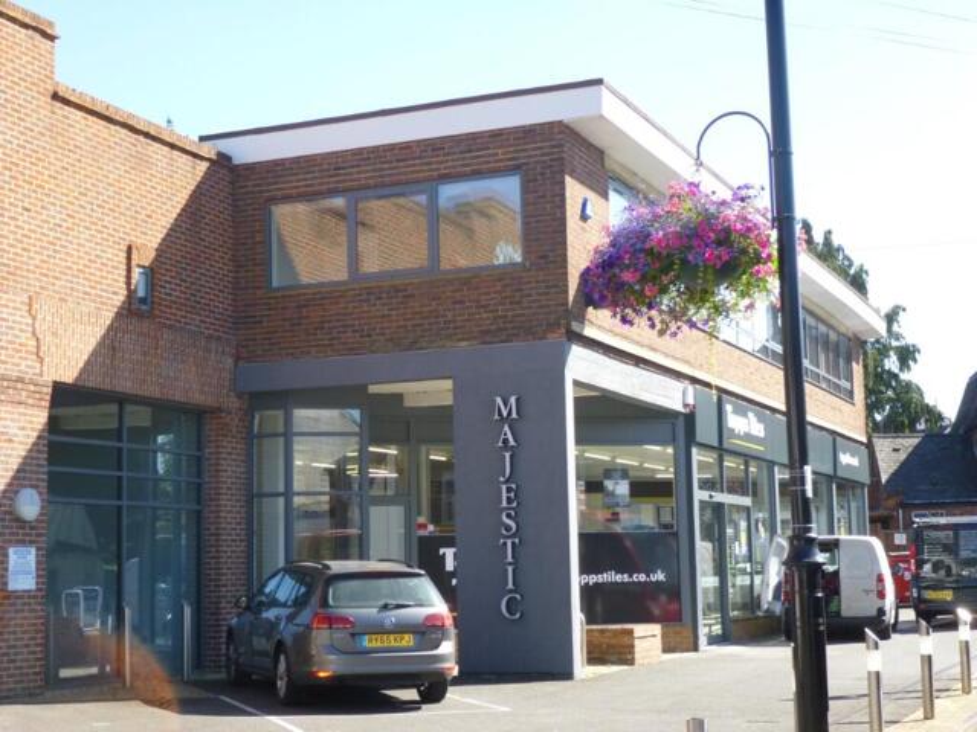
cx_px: 488
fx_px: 1552
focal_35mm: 55
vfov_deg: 26.6
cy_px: 366
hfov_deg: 34.9
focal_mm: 9.9
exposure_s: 1/200
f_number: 4.2
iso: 100
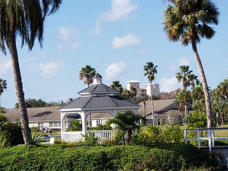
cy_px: 85
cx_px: 116
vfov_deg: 27.5
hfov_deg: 36.2
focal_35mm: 53
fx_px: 349
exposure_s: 1/697
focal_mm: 6
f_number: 2.4
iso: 32
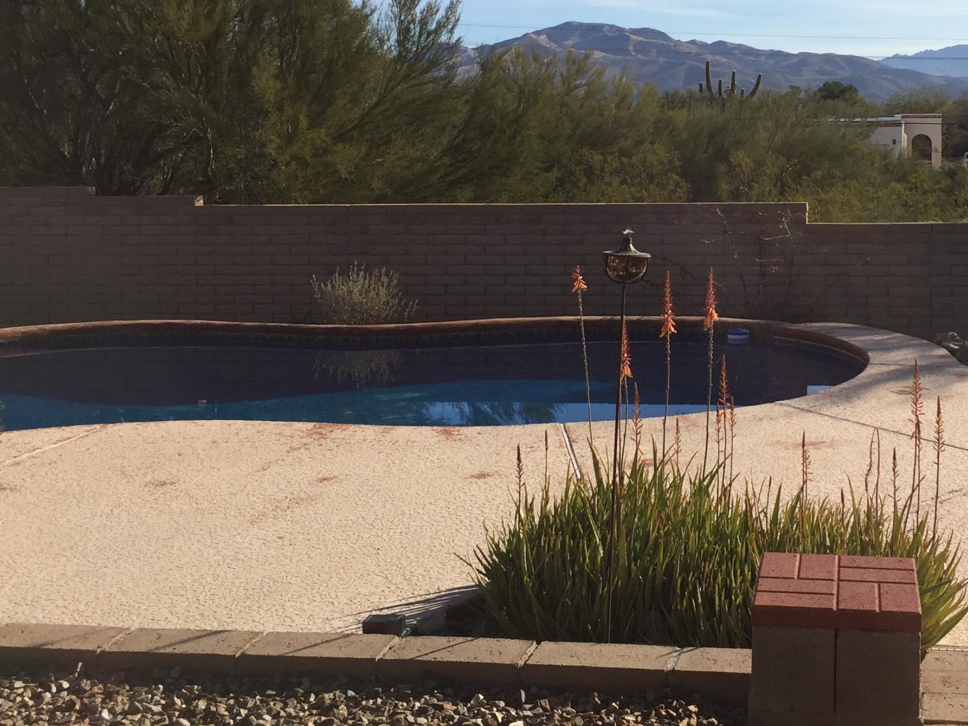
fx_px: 1426
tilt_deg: -2.1
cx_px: 719
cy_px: 201
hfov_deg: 36.7
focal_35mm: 51
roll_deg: -0.8
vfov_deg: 28.2
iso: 32
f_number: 2.2
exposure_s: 1/2639
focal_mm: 4.15
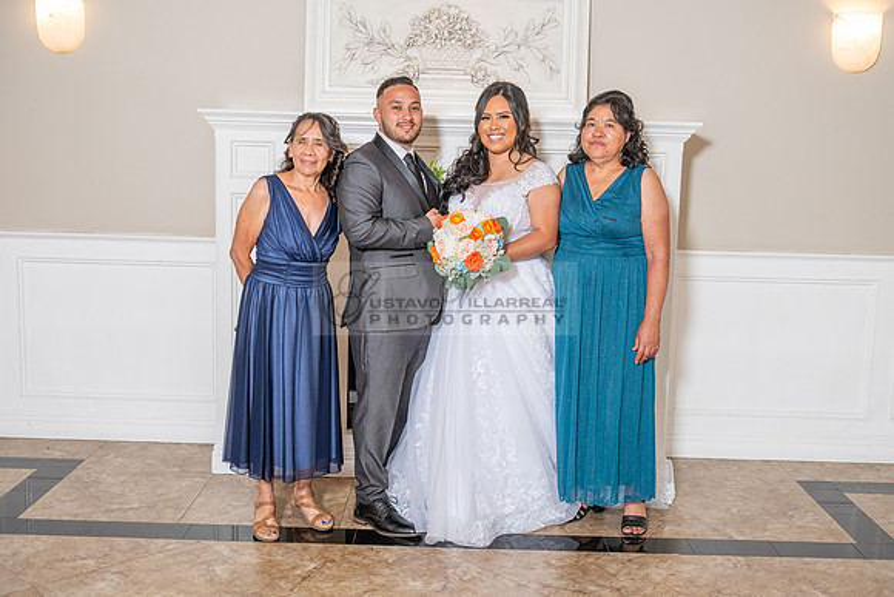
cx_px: 447
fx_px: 1043
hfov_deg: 46.4
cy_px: 298
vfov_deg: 31.9
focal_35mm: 42
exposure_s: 1/160
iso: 640
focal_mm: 42
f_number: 4.5
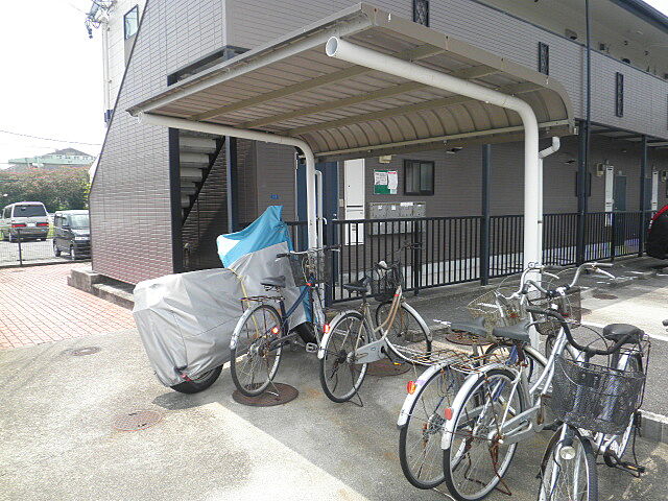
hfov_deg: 67.3
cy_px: 250
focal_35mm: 26
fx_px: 502
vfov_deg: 53.1
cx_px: 334
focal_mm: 4.7
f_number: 2.8
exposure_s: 1/400
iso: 64
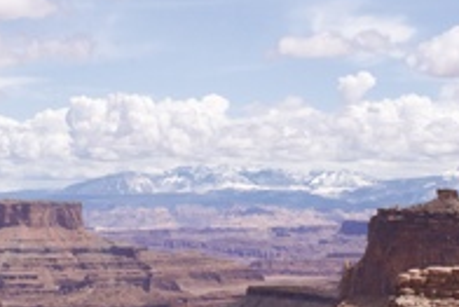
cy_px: 154
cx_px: 194
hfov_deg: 17.7
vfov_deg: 11.9
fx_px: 1473
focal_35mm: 115
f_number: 22
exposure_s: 1/2000
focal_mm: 27
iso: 3200
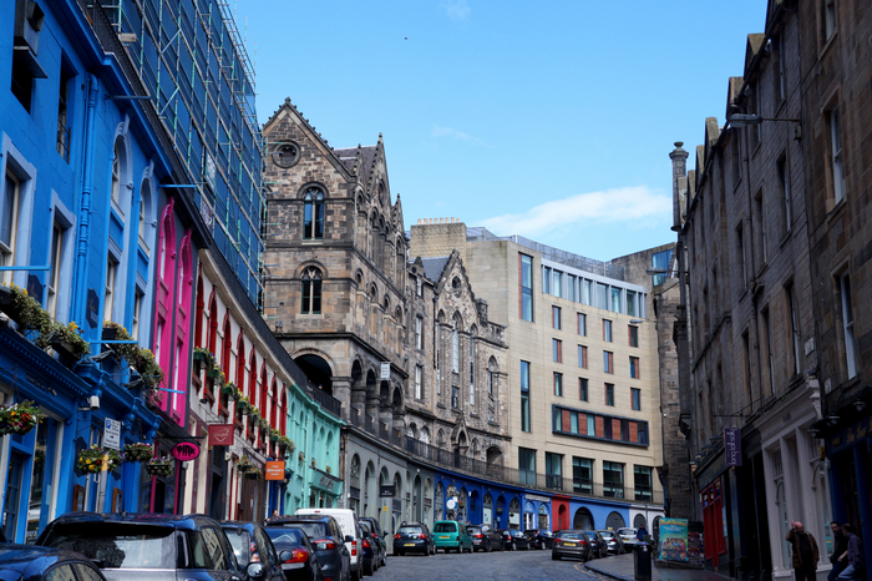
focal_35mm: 52
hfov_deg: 37.9
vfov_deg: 25.7
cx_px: 436
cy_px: 290
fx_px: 1271
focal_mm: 35
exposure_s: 1/500
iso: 200
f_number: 5.6
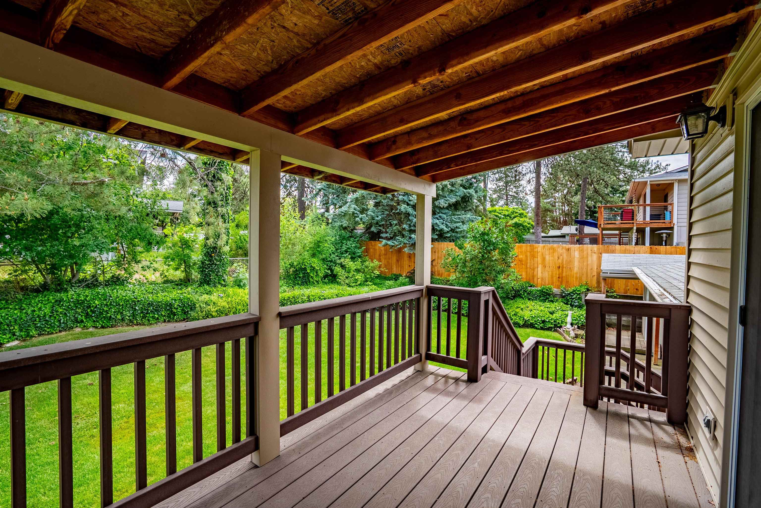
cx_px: 380
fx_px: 338
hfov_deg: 96.7
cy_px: 254
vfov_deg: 73.8
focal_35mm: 16
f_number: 8
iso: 400
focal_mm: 16
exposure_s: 1/1250
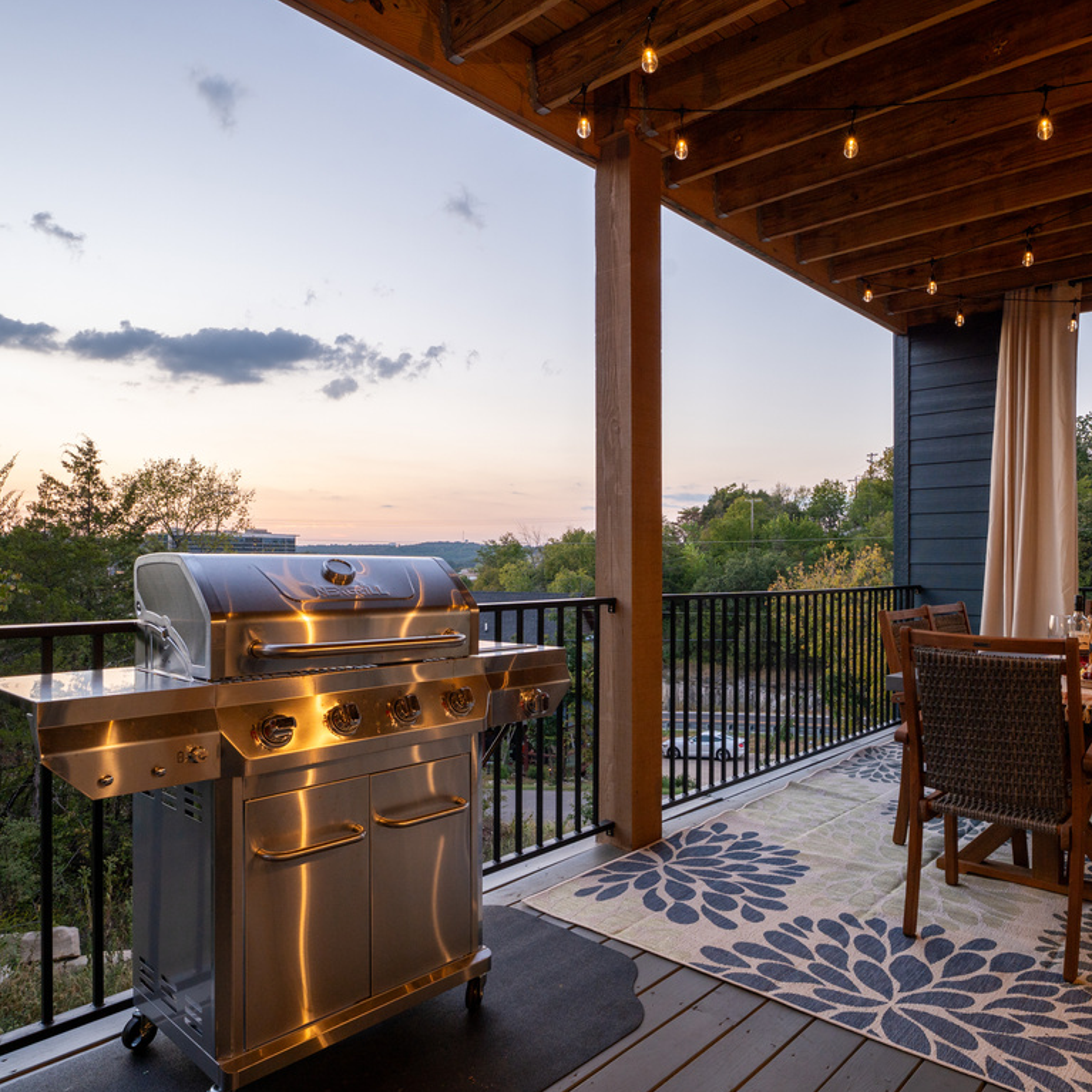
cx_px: 661
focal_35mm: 23
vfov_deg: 67.3
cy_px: 551
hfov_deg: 66.5
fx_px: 821
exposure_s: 1/10
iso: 250
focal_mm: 17.3
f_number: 8
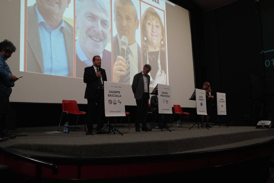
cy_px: 92
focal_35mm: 32
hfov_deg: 58.7
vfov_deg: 41.2
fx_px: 244
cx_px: 137
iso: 8000
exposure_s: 1/160
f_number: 5.6
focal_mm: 32
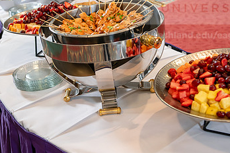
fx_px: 479
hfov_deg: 27.0
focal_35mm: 75
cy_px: 49
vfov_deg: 18.1
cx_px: 103
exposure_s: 1/125
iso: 500
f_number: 4
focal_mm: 45
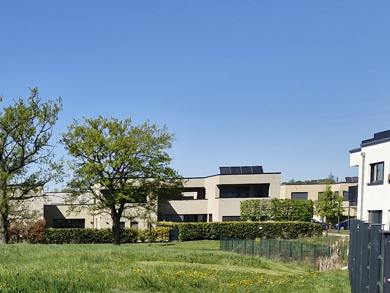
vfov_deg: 19.4
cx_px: -194
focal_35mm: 74
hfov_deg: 21.9
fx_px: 834
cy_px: 290
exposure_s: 1/2376
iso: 50
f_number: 1.8
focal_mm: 5.54
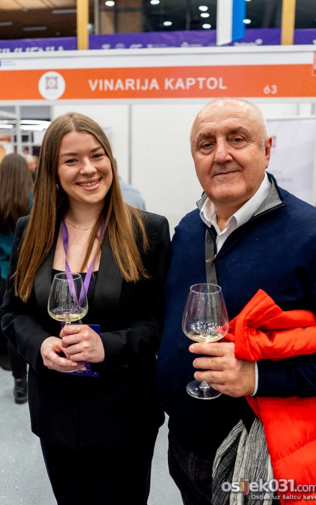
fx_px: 482
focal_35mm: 35
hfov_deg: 36.3
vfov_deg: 55.3
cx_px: 158
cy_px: 253
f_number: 2.8
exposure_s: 1/160
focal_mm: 34
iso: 1600
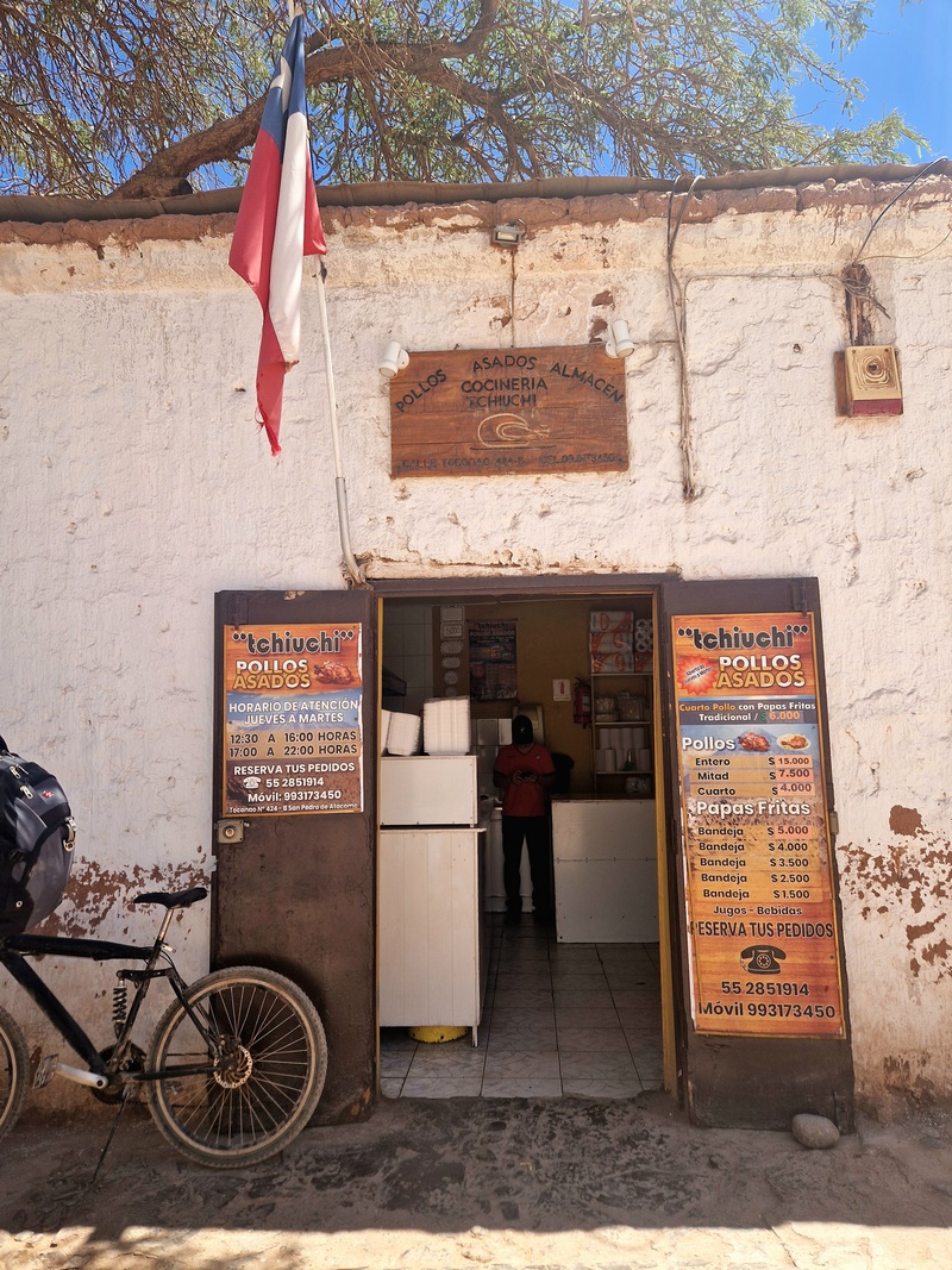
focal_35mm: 23
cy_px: 635
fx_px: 844
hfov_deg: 58.9
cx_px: 476
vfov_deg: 73.9
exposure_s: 1/833
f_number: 1.8
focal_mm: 5.4
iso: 50
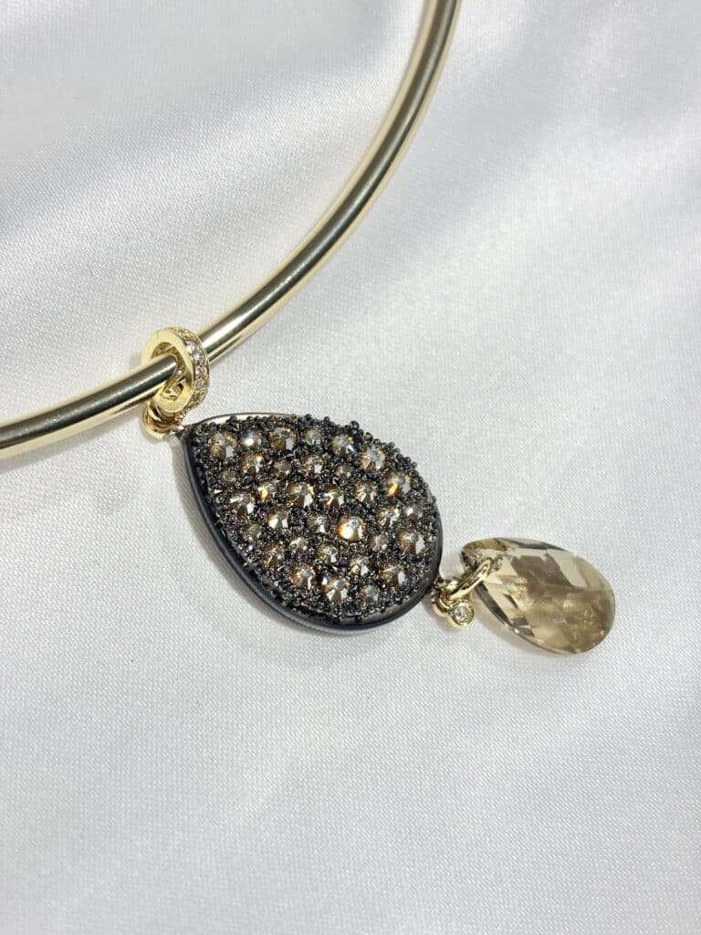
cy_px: 468
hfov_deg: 28.0
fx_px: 1404
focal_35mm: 52
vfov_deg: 36.8
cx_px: 350
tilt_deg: -66.7
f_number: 1.6
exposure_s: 1/335
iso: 32
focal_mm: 5.96
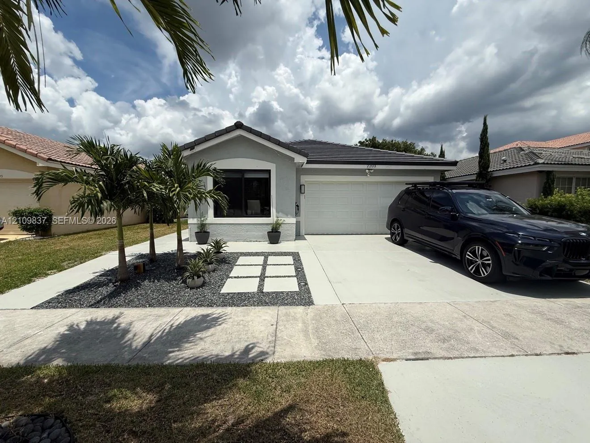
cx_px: 295
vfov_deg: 85.7
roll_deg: -0.1
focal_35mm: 14
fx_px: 239
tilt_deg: -3.5
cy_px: 222
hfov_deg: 102.1
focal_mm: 2.22
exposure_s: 1/5618
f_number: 2.2
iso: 50
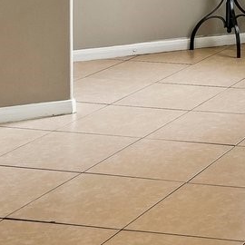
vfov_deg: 15.3
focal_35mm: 103
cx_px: 477
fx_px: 825
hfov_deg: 14.3
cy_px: -152
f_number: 8
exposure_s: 1/30
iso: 400
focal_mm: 16
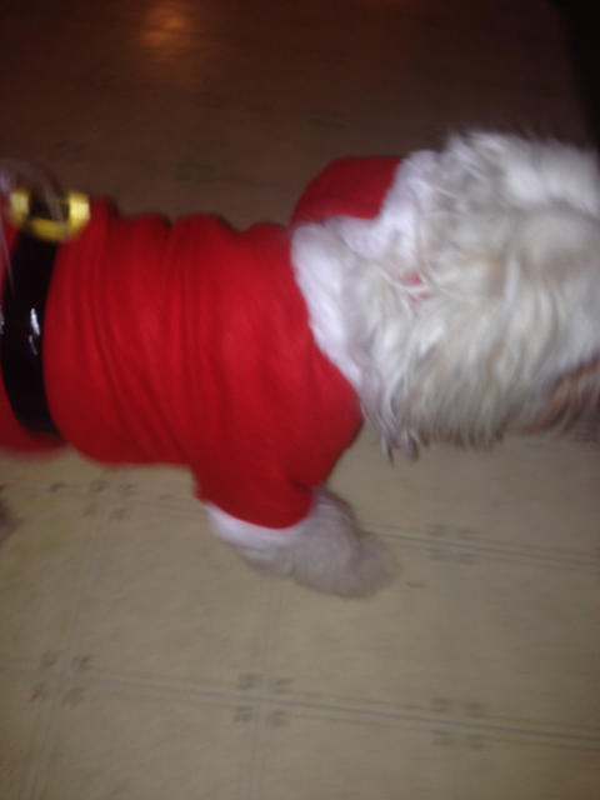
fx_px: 763
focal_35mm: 33
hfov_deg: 42.9
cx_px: 300
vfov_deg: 55.4
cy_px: 400
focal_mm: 4.12
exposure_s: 1/21
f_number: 2.4
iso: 50
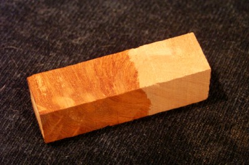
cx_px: 124
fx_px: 725
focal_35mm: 105
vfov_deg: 13.0
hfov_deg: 19.5
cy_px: 82
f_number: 5.6
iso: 800
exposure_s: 1/50
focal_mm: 70
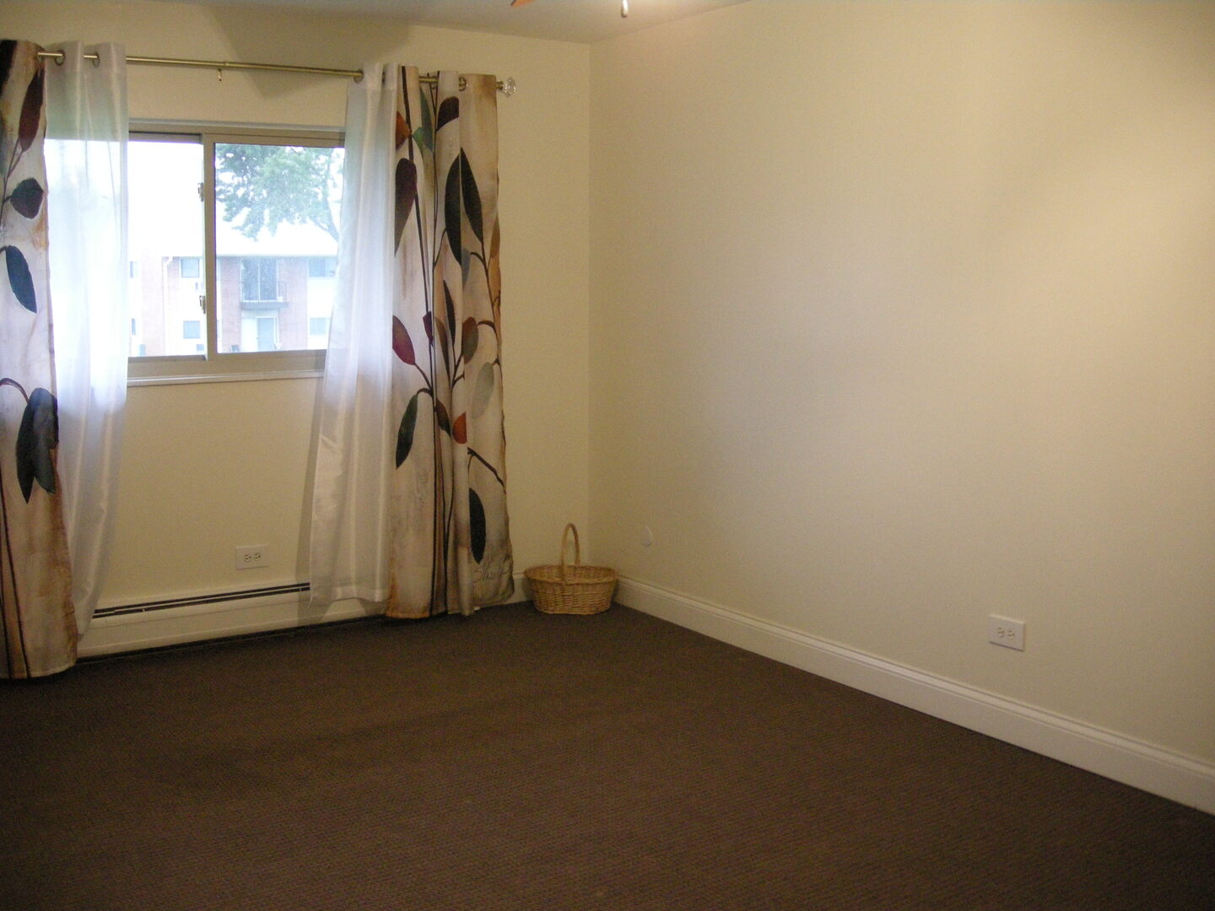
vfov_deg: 39.7
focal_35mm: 36
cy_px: 456
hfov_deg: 51.4
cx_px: 608
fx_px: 1264
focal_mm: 7.5
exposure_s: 1/35.6
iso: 400
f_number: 2.7
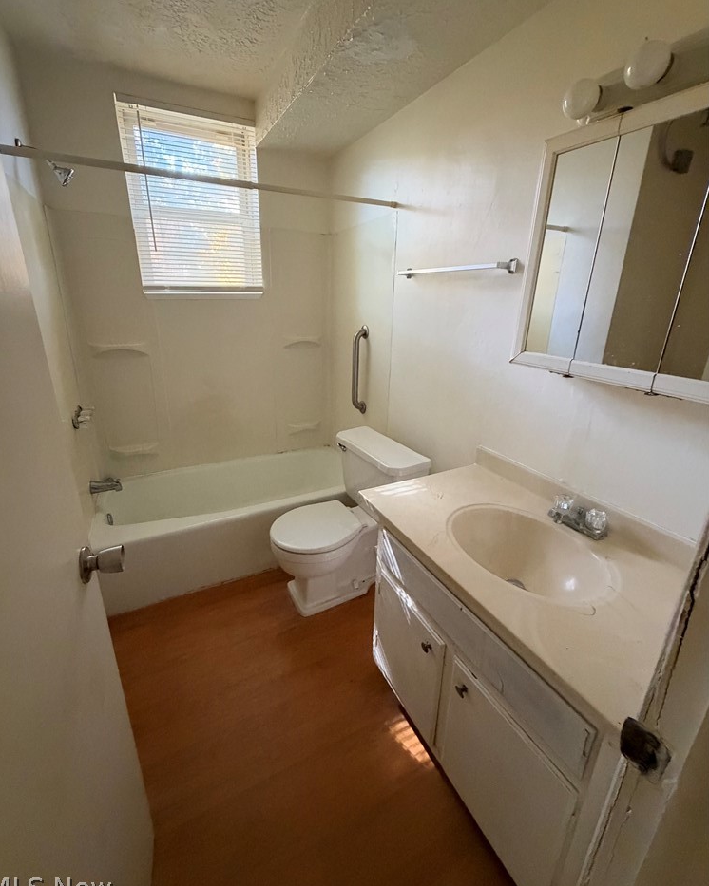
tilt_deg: -16.9
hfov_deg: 84.0
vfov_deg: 96.7
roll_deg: -0.9
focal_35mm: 15
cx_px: 346
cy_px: 424
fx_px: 394
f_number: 2.2
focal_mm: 2.22
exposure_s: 1/60
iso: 1000
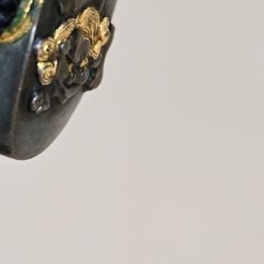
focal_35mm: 473
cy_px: -125
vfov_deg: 3.7
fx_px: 4081
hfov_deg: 3.7
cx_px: 34
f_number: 5.3
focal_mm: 78
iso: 100
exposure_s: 1/2
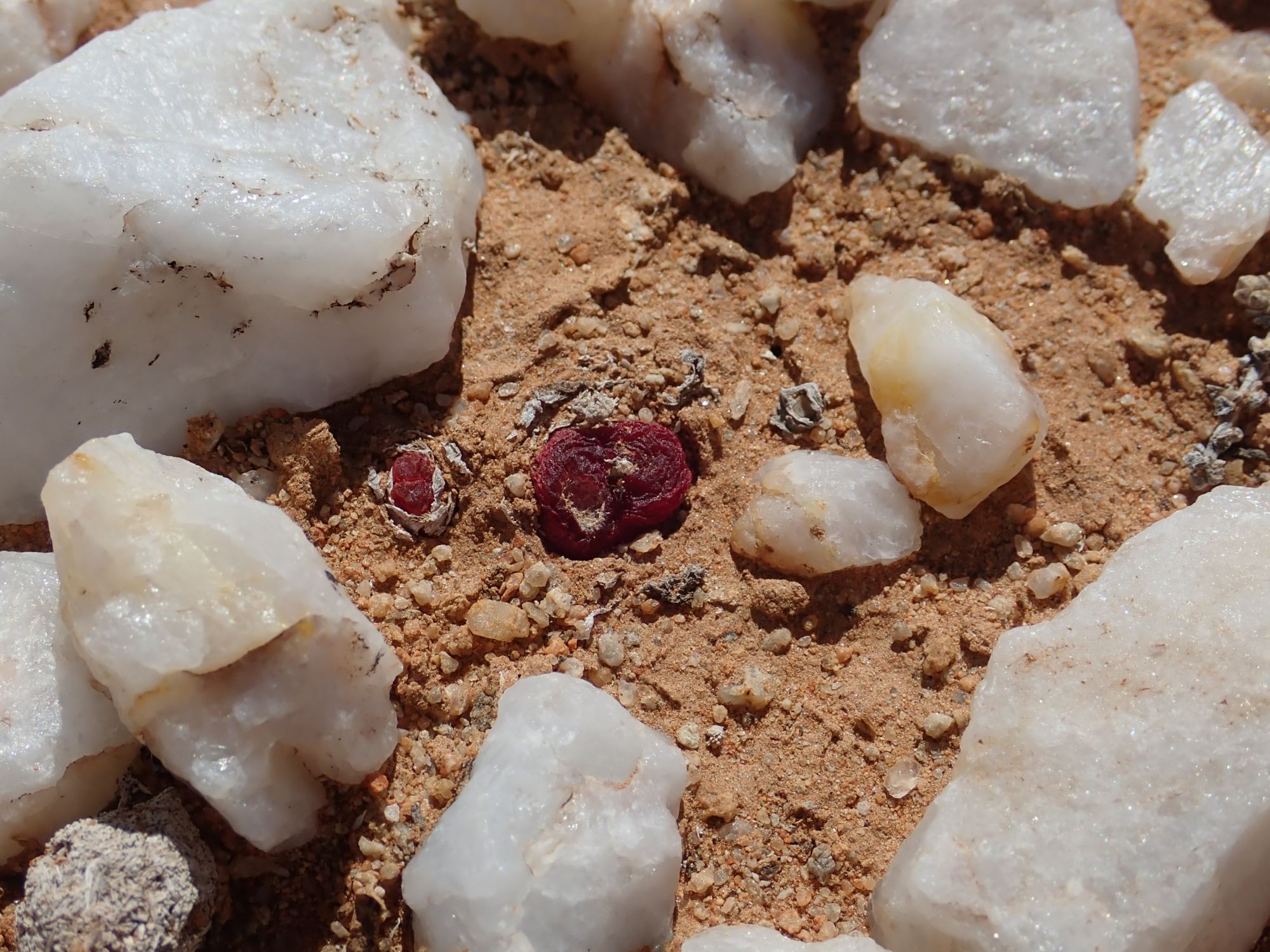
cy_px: 476
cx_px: 635
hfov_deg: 41.2
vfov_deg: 31.5
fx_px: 1688
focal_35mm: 46
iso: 100
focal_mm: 8.41
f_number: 13
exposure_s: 1/200
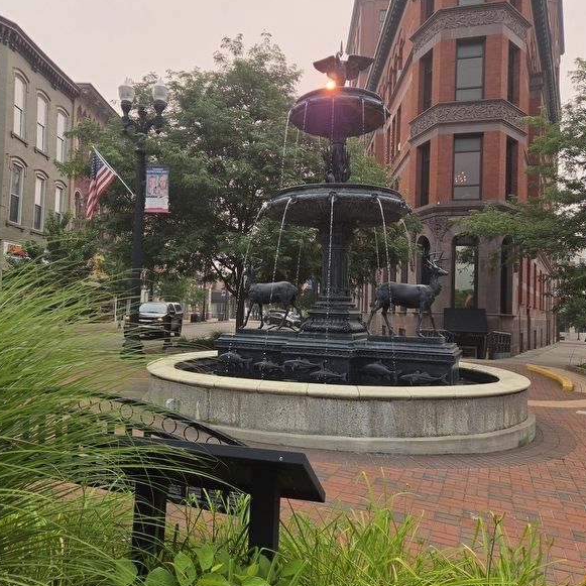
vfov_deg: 57.3
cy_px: 297
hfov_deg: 57.3
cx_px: 277
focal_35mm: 28
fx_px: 536
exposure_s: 1/2483
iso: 80
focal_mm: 5.4
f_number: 1.8
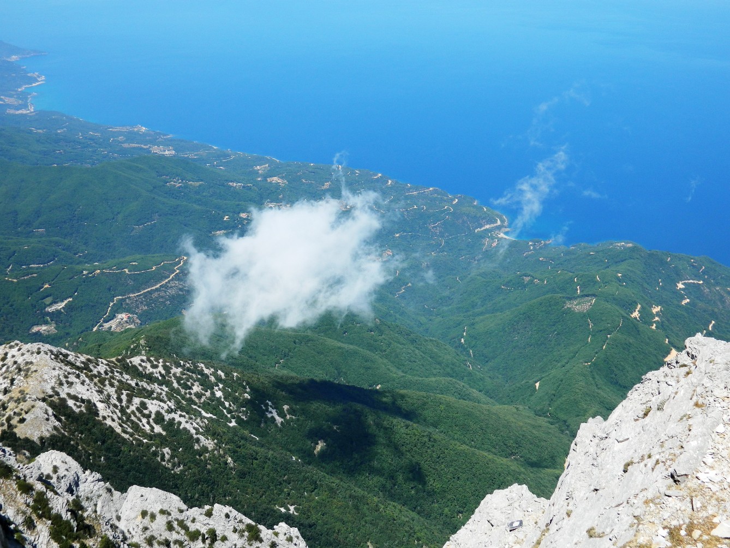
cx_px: 365
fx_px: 865
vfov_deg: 35.1
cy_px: 274
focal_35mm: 41
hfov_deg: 45.8
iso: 80
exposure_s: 1/800
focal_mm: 7.3
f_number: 3.5
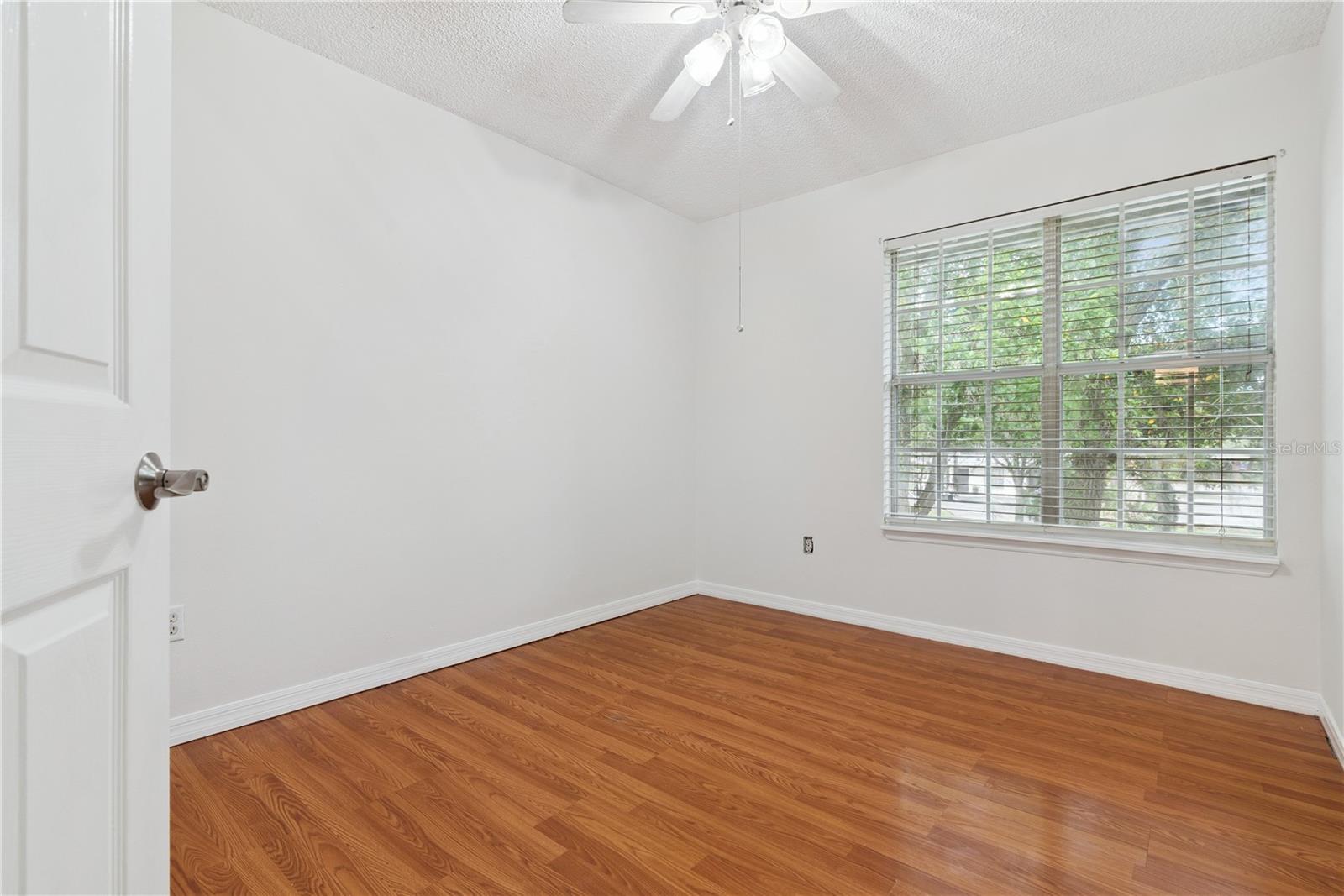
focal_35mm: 16
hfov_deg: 96.7
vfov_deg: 73.8
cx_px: 672
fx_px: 597
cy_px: 448
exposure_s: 1/40
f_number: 8
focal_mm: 16
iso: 250
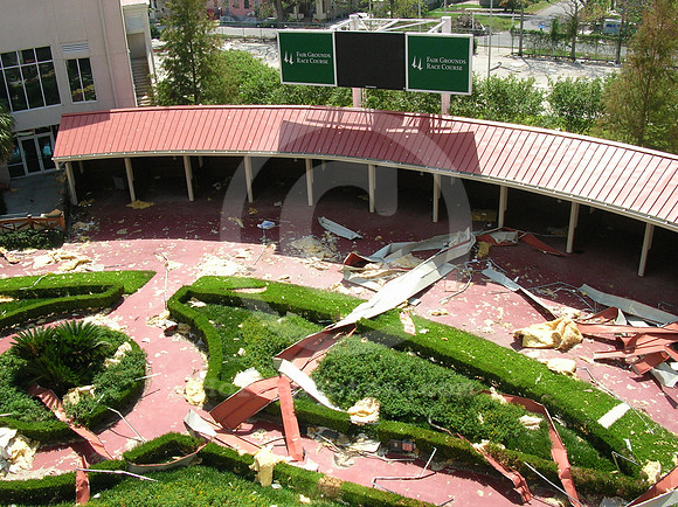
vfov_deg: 40.6
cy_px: 254
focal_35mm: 35
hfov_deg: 52.7
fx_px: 685
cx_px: 339
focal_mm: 5.8
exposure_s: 1/262
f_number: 5.6
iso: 71
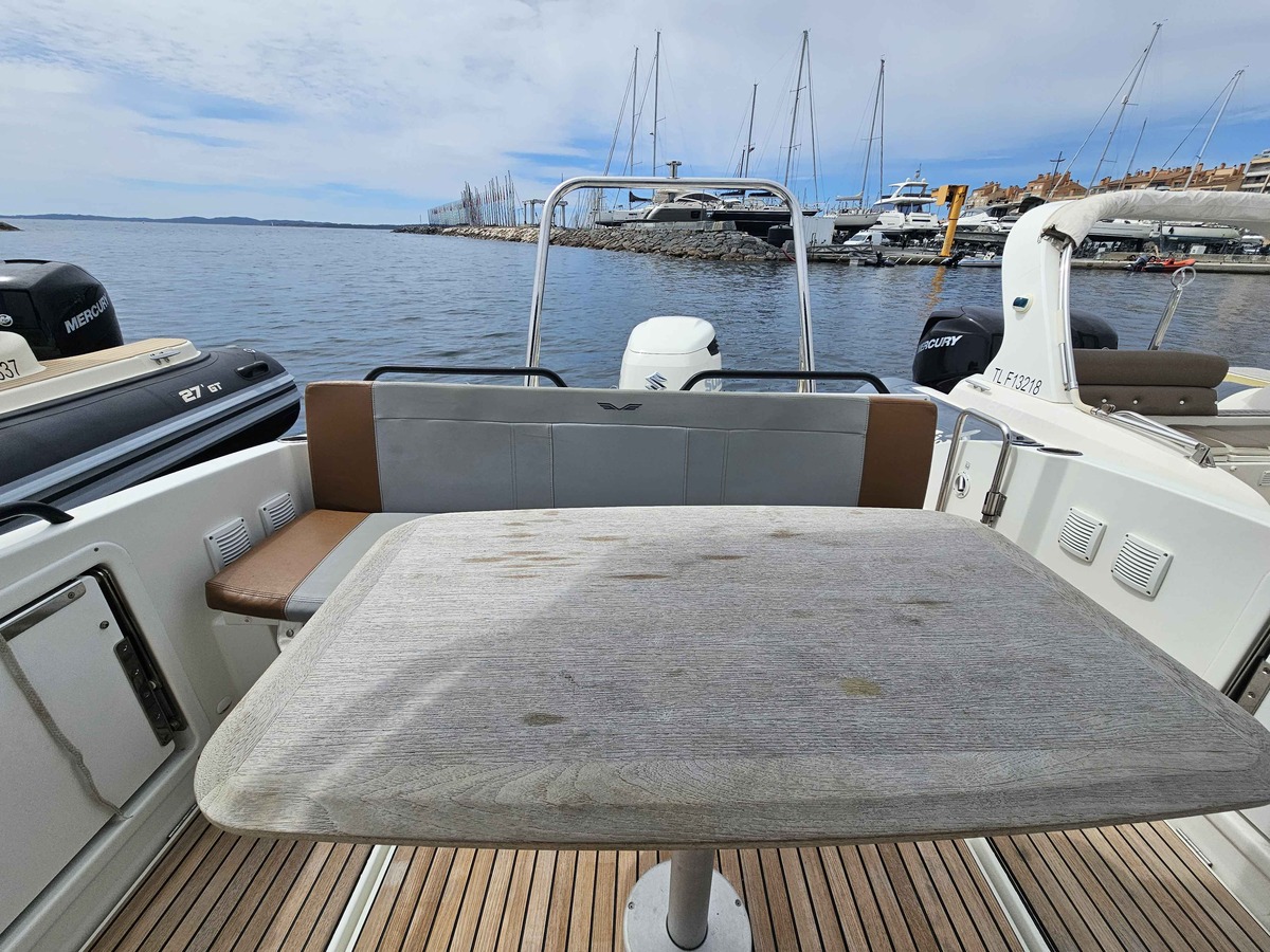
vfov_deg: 89.9
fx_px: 477
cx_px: 635
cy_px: 476
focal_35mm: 13
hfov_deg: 106.2
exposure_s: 1/4469
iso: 50
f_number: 2.2
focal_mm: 2.2
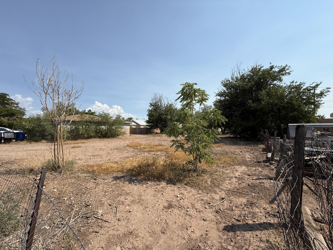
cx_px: 166
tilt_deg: +1.2
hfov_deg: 102.1
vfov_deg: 85.7
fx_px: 135
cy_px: 125
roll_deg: -0.6
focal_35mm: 14
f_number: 2.2
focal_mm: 2.22
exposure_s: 1/2611
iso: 50
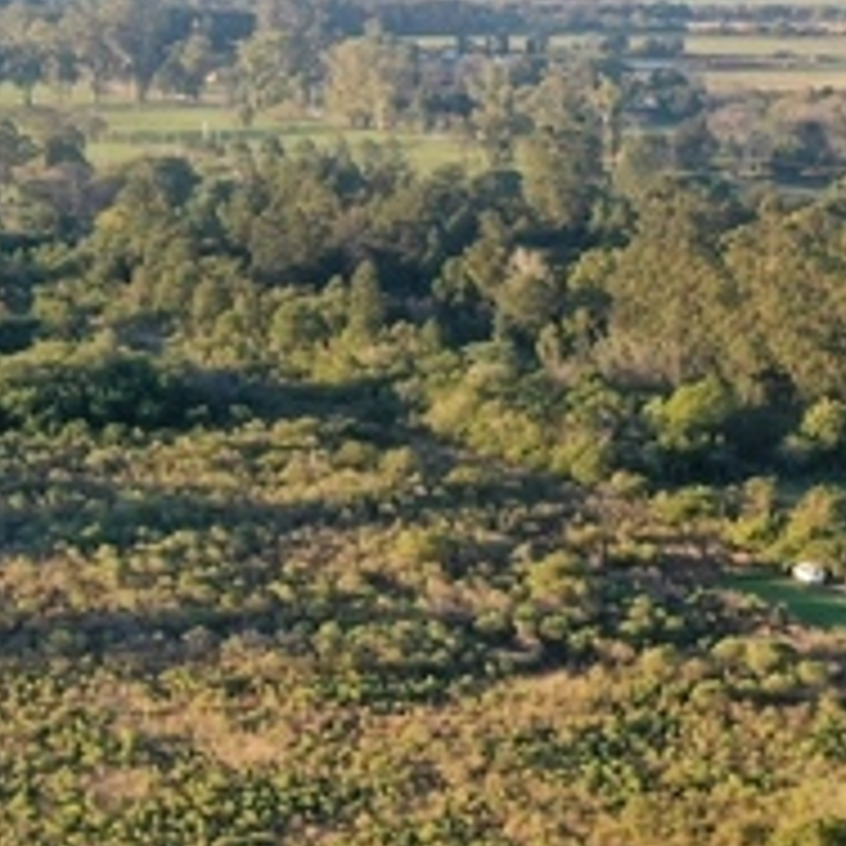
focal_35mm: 101
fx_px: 2793
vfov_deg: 16.8
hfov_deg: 17.2
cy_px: 898
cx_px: 423
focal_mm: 10.26
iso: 100
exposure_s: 1/200
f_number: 4.5
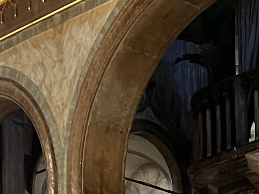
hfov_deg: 12.1
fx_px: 1212
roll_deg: +1.8
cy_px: 444
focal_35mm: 162
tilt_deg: +4.3
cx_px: 250
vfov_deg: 8.5
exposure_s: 1/50
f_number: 1.5
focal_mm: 5.7
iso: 500
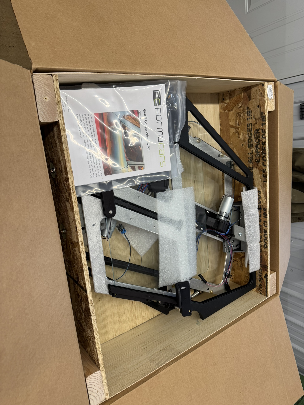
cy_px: 202
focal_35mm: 24
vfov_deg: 71.6
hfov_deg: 56.8
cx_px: 152
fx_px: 281
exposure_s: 1/120
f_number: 1.78
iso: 125
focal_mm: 6.76
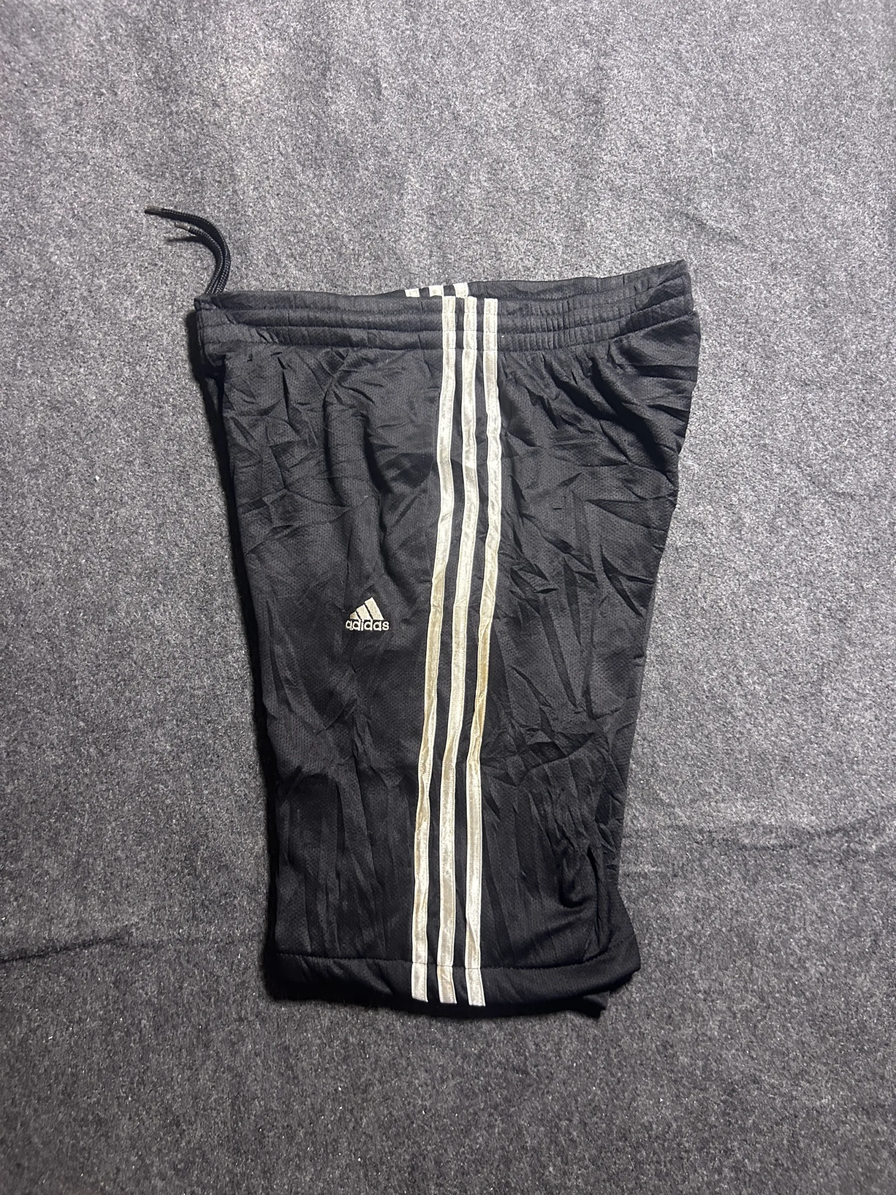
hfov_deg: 53.1
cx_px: 448
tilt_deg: -56.8
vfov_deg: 67.3
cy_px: 598
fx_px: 897
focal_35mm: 26
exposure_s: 1/50
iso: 400
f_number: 1.5
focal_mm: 5.7
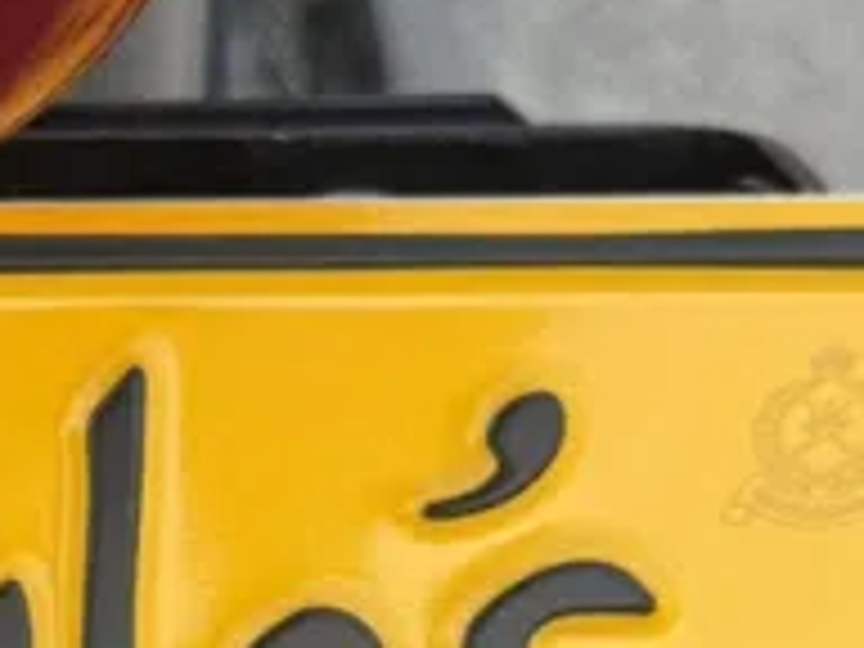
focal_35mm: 80
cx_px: -270
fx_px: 1997
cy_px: 1048
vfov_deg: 16.4
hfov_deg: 21.9
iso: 64
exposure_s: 1/275
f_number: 1.78
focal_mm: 6.76
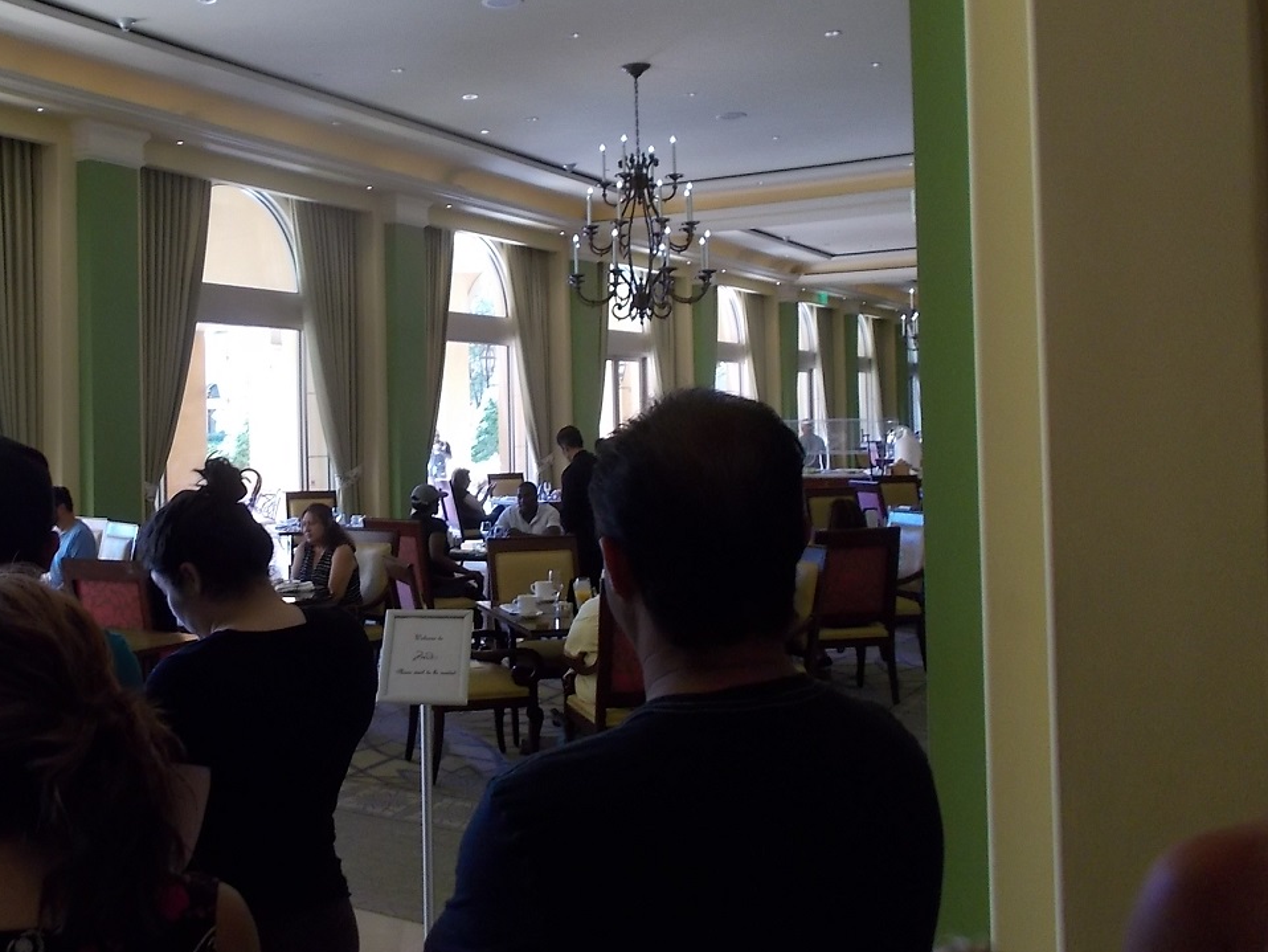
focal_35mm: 37
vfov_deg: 38.6
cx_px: 372
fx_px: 1356
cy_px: 399
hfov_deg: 48.8
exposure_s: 1/25
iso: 180
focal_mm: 4.6
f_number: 3.2
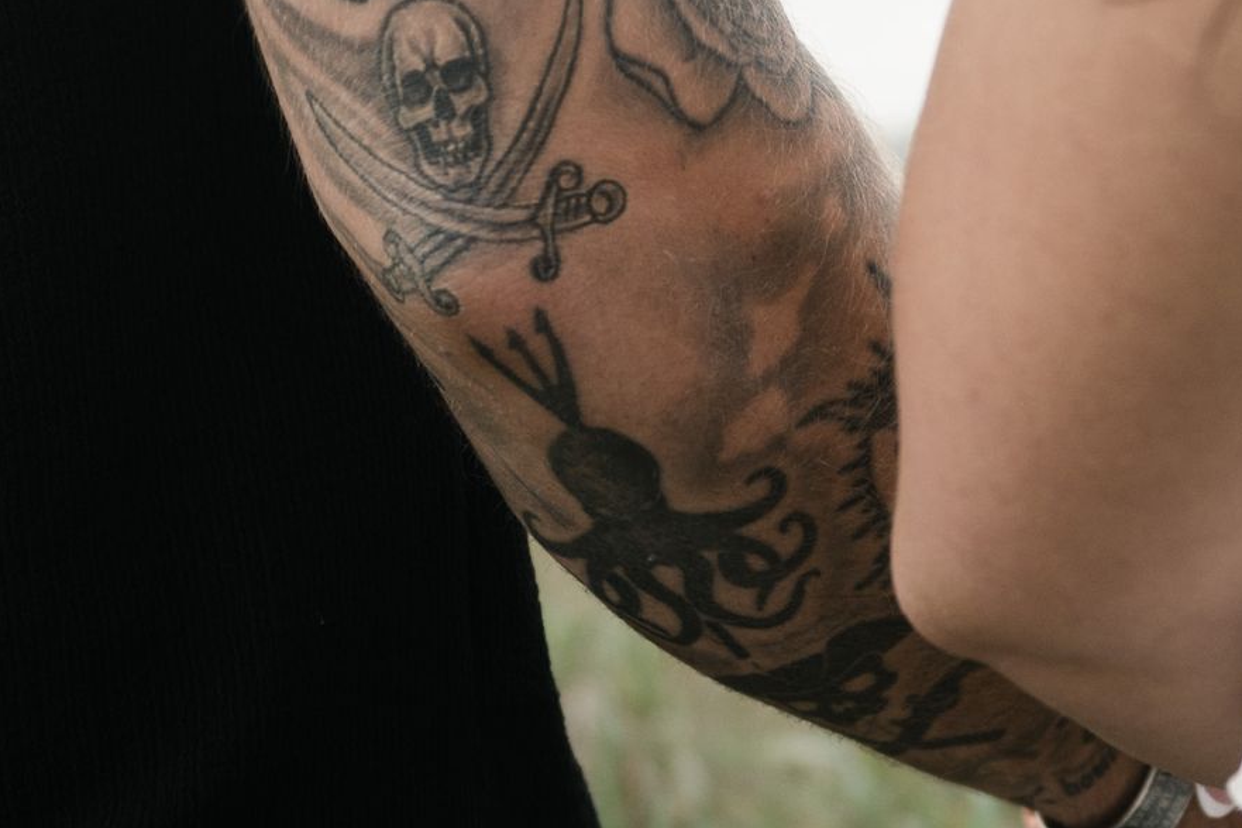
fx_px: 3794
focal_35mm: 110
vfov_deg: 12.4
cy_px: 739
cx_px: 812
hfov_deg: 18.5
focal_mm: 28
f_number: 3.2
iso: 160
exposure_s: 1/1000
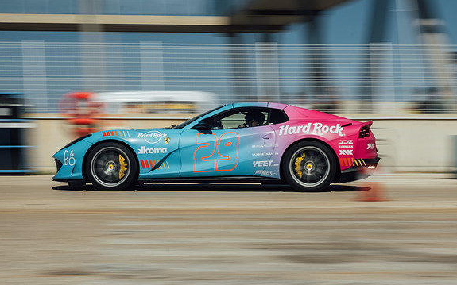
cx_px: 220
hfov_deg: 23.3
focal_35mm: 89
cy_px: 139
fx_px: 1108
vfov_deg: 14.7
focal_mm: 55
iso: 160
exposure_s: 1/30
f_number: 22
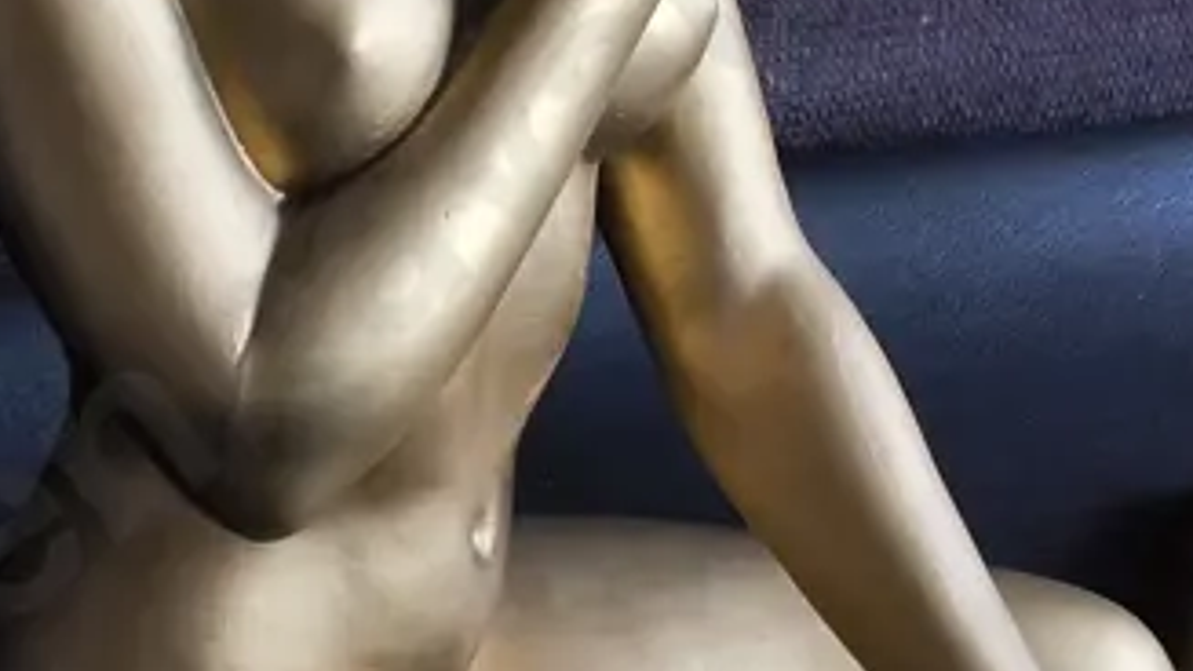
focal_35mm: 92
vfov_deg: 13.1
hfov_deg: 23.2
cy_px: 150
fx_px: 2911
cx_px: 525
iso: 64
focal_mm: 2.87
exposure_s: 1/100
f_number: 2
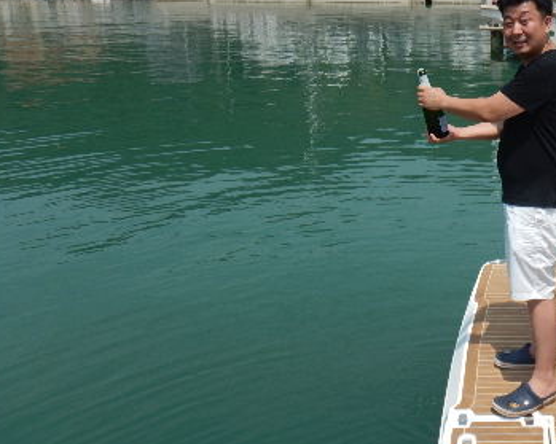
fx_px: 707
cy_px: 137
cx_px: 491
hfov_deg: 40.0
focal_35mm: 43
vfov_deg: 34.5
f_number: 4.1
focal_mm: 4.3
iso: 125
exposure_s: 1/1250
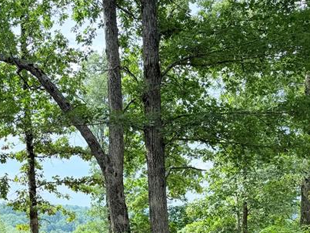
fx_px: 546
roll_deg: +1.3
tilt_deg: +0.6
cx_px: -36
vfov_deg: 23.3
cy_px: 218
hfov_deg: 28.6
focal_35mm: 61
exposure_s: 1/1230
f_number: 1.78
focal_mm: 6.76
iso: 100
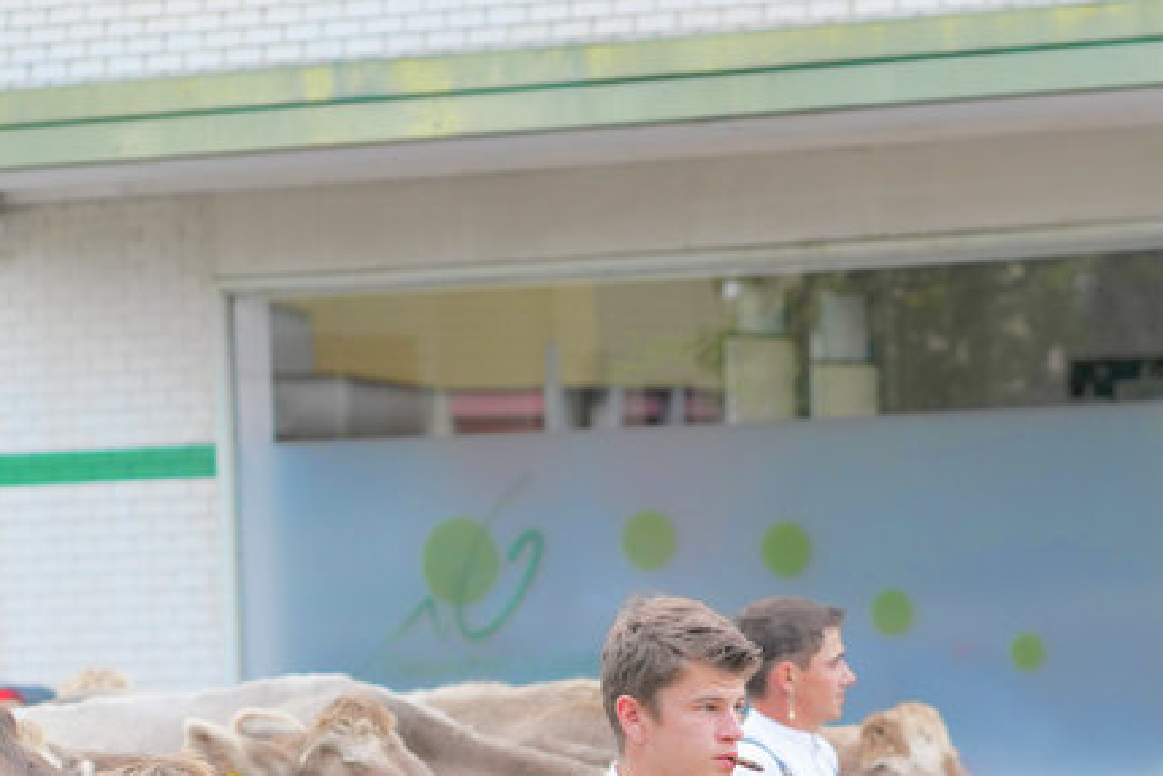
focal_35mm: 178
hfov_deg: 11.5
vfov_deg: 7.7
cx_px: 814
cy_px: 757
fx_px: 5752
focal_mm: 85
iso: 800
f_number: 3.5
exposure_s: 1/1250
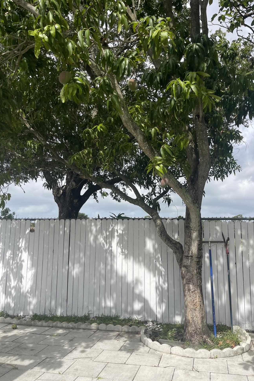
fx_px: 286
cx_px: 144
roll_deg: +1.8
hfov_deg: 47.8
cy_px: 185
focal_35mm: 27
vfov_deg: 67.4
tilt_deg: +10.6
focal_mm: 5.1
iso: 32
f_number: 1.6
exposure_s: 1/3257
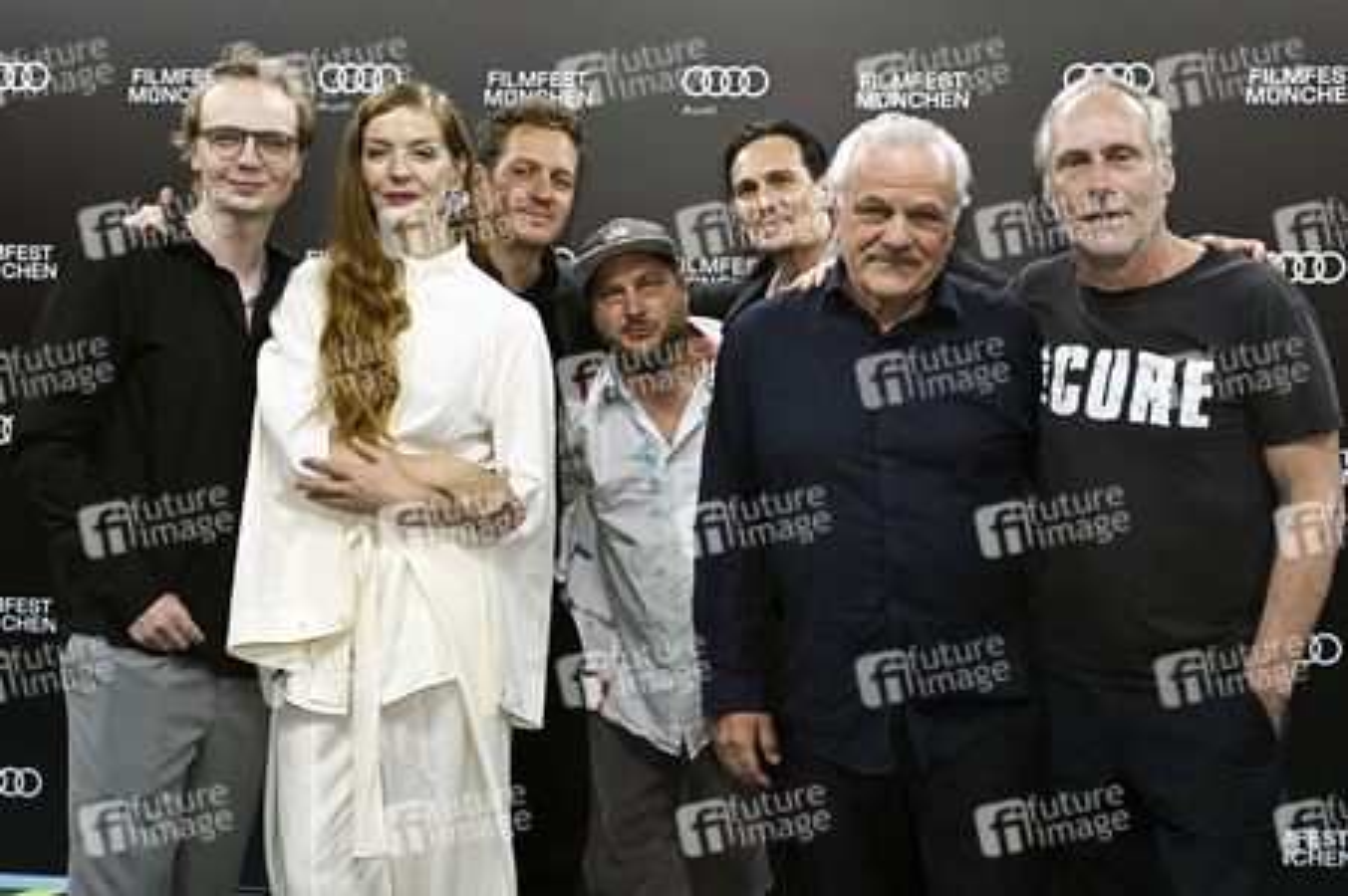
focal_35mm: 34
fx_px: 1272
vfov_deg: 38.8
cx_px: 674
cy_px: 448
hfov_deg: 55.8
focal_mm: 34
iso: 800
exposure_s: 1/200
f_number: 6.3
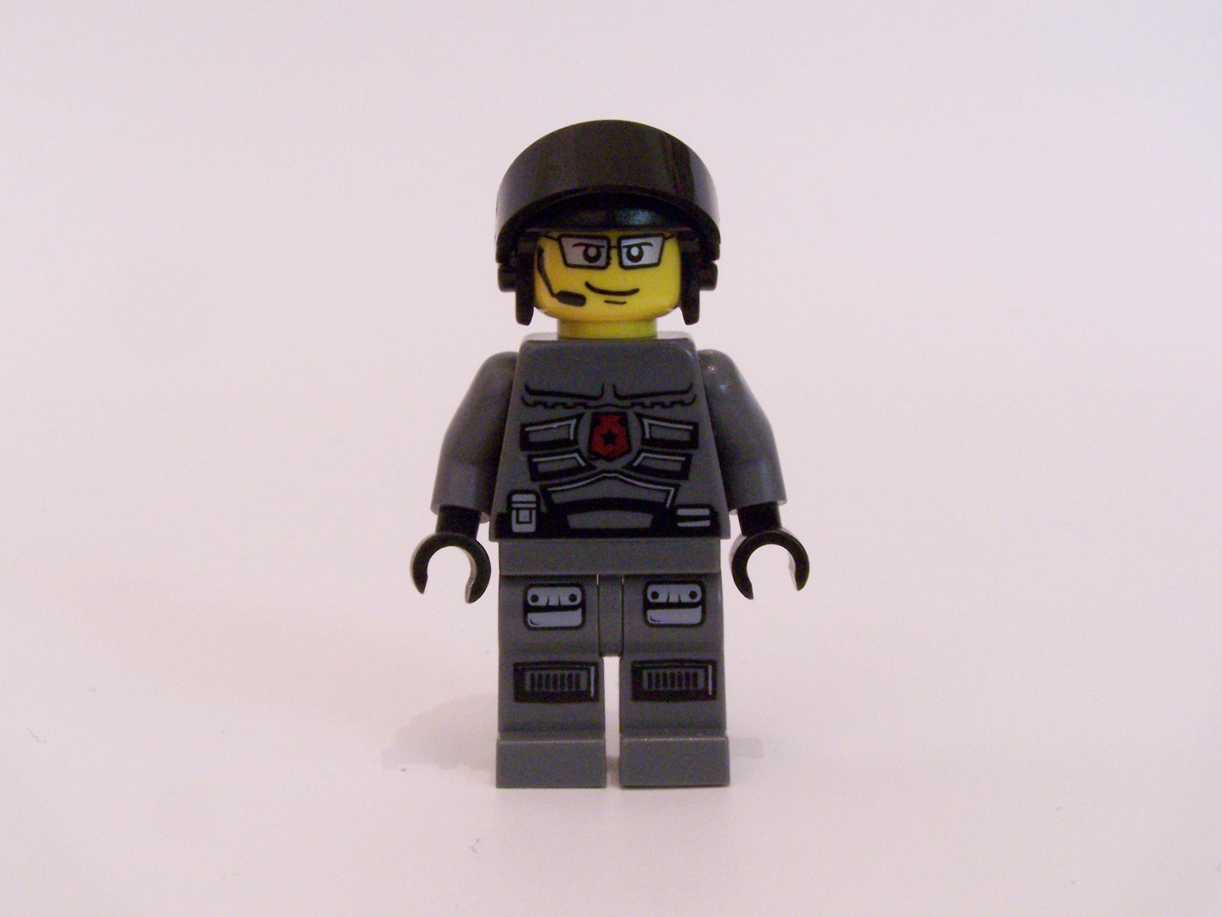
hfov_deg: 29.0
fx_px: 2365
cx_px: 611
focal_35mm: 67
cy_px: 458
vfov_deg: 21.9
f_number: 8
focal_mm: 11.1
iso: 400
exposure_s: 1/4
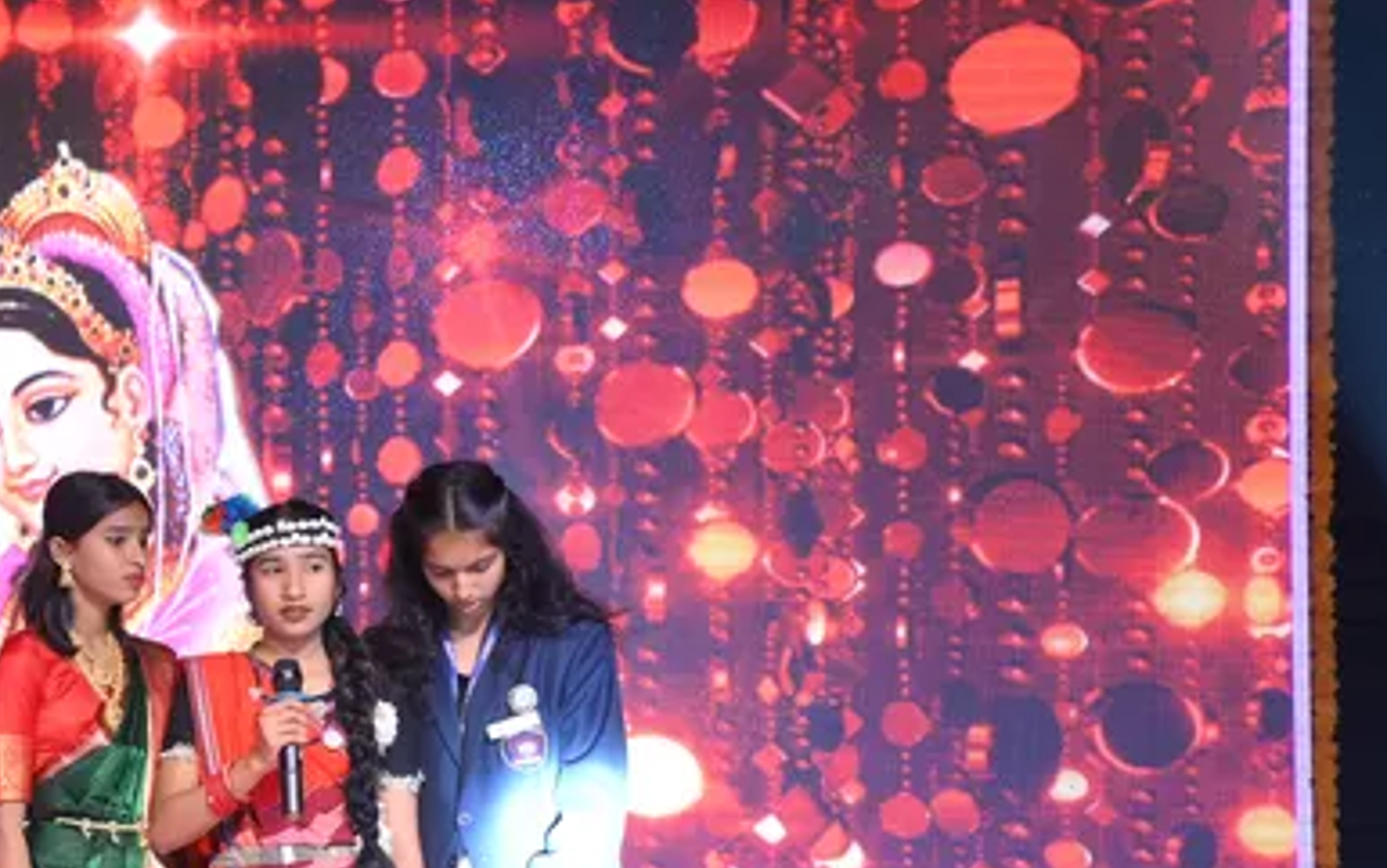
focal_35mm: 82
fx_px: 3108
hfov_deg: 23.8
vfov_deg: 15.8
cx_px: -90
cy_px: 672
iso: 1000
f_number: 4
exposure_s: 1/250
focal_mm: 34.5
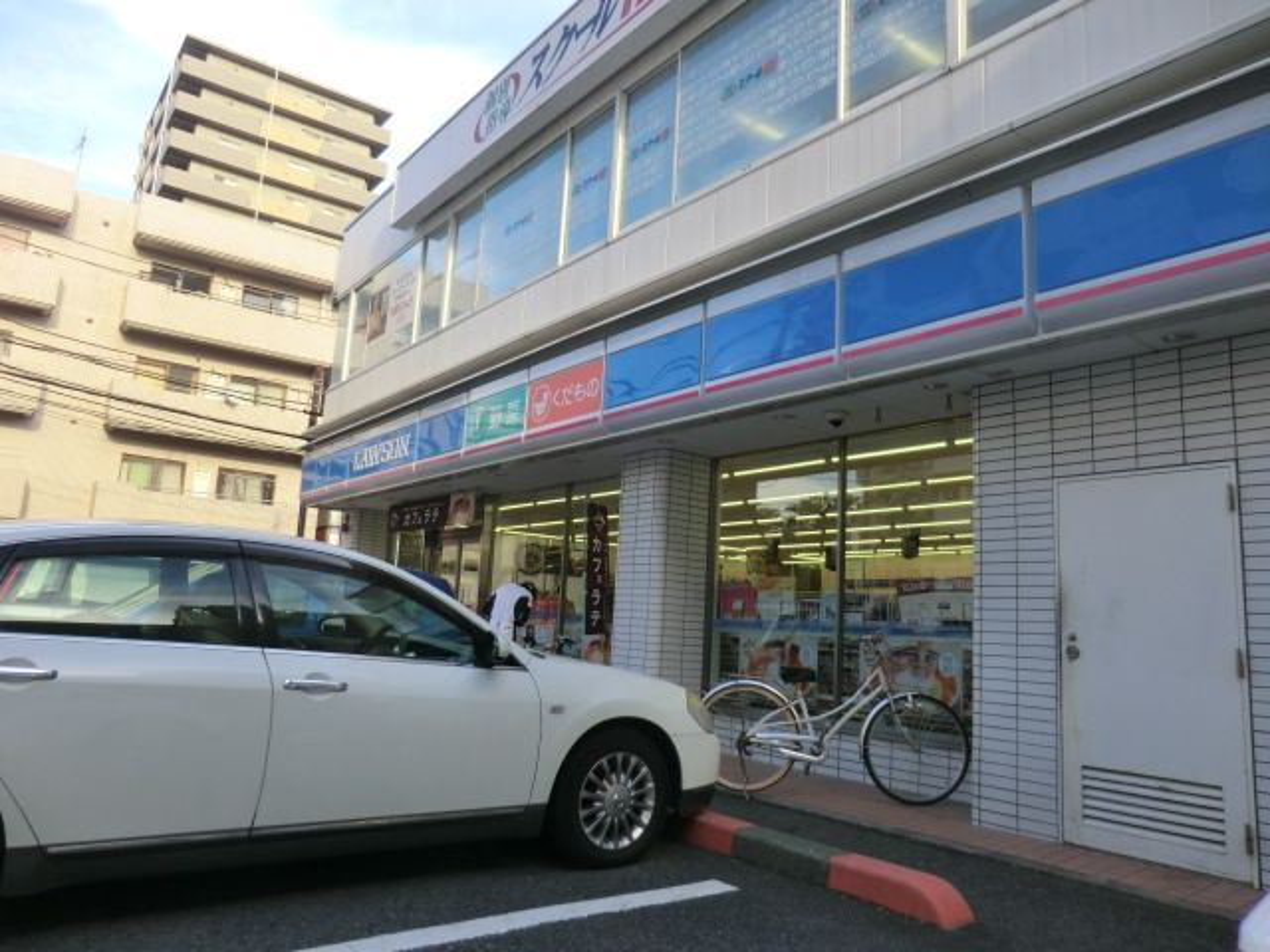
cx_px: 635
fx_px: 881
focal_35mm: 24
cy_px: 476
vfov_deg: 56.8
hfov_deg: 71.6
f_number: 3.2
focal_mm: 4.3
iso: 80
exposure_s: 1/200
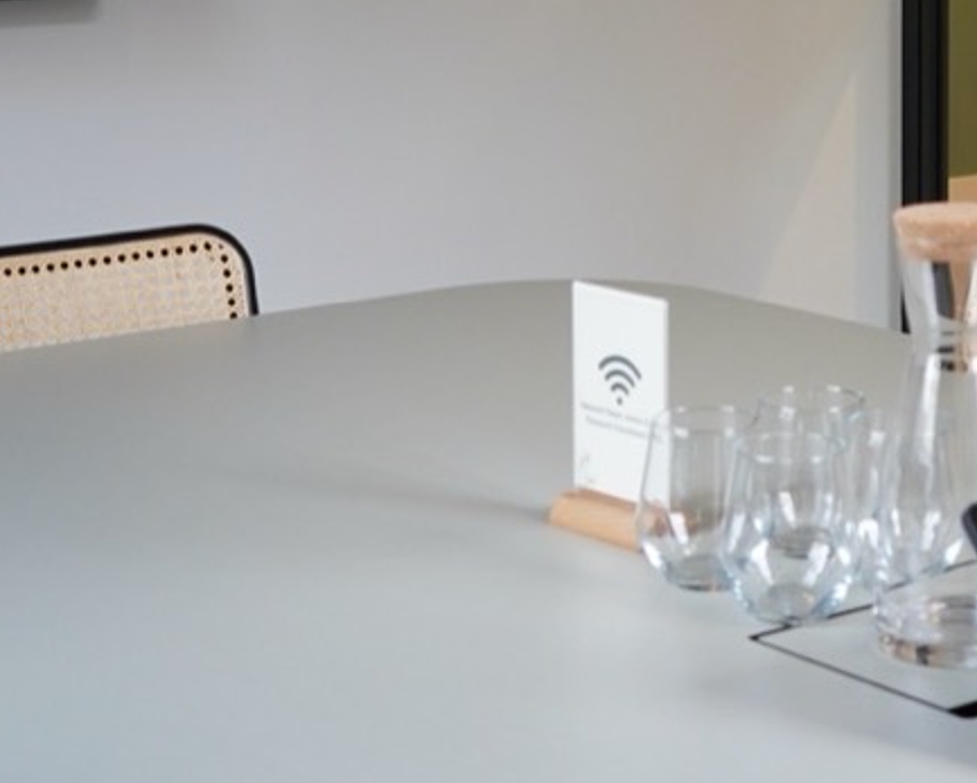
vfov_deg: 15.3
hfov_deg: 19.5
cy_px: -149
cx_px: 806
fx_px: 2807
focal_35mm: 97
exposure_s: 1/160
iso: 1250
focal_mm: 28
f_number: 4
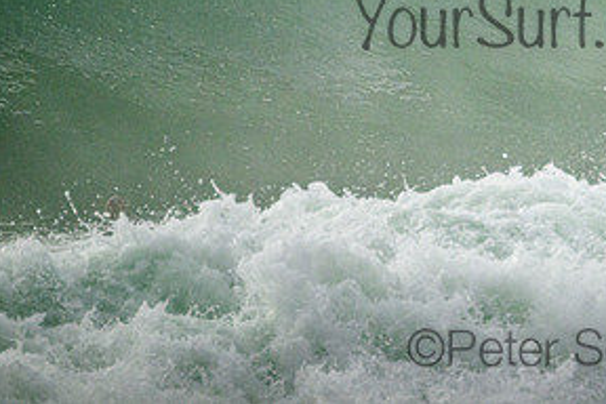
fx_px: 27133
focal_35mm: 1612
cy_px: -1
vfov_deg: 0.9
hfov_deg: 1.3
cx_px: 570
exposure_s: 1/2500
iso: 1600
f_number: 11
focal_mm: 800
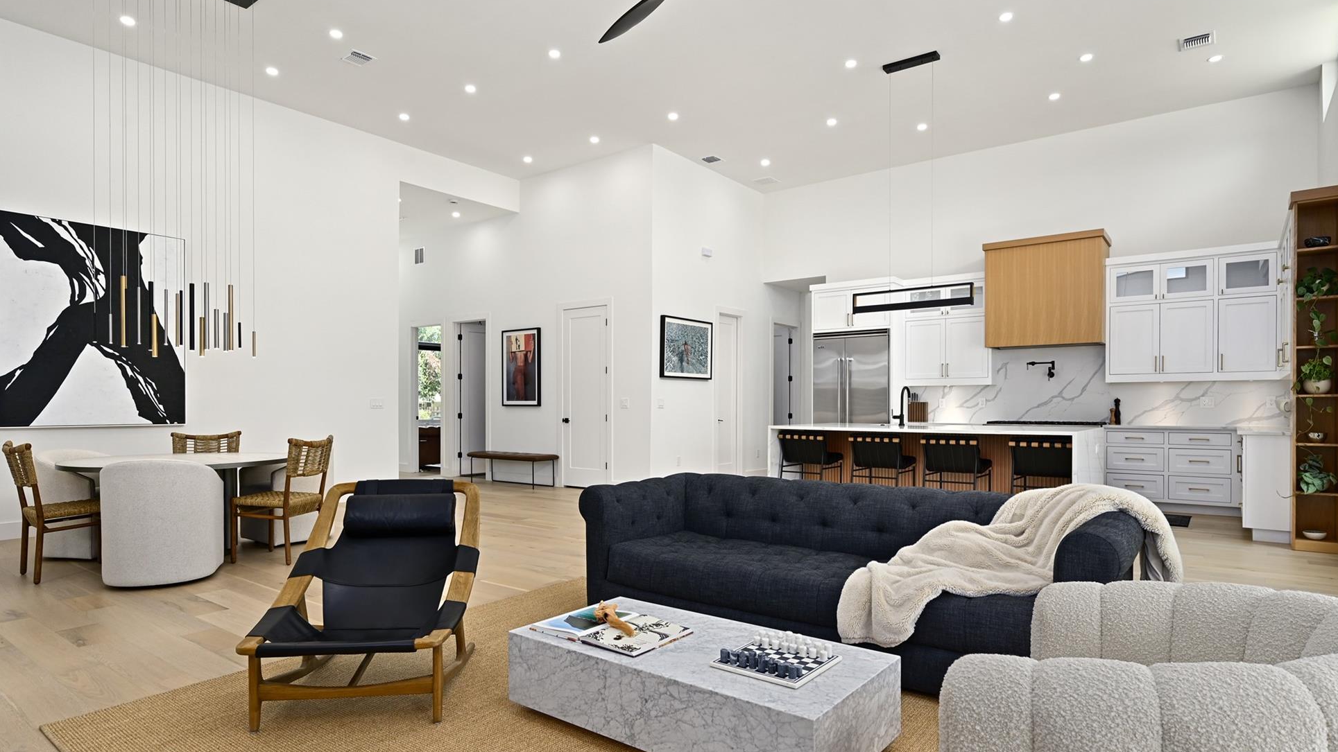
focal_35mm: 20
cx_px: 665
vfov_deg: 55.8
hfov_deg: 86.6
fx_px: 710
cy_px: 417
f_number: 8
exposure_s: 1/25
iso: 800
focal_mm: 18
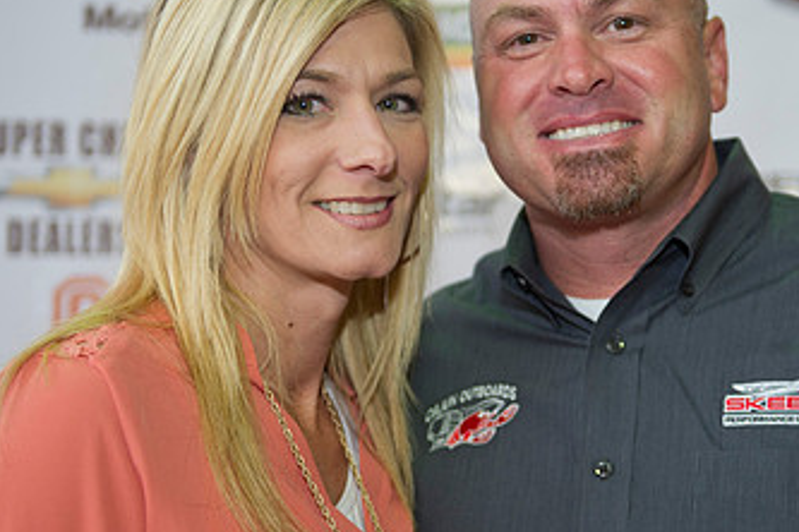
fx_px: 1931
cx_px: 554
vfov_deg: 15.7
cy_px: 273
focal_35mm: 87
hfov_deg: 23.2
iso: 640
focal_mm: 50
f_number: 2.8
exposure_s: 1/100
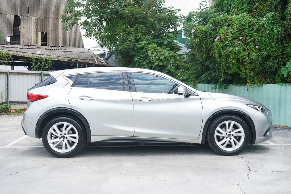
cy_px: 97
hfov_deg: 48.5
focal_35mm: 40
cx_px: 146
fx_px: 323
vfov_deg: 33.4
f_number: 6.3
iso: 100
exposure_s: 1/100
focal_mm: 40
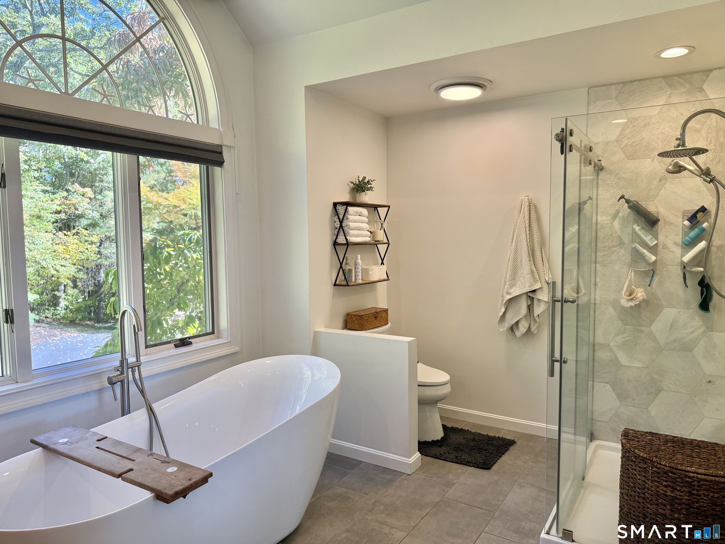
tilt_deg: -2.5
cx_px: 362
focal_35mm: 24
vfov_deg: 56.8
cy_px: 272
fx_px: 503
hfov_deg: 71.6
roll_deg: +0.8
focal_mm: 6.76
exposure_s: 1/226
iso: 100
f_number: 1.78
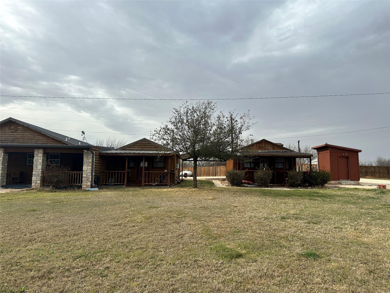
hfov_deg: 71.6
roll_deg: -1.0
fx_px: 270
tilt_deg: +6.1
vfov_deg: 56.8
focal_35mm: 24
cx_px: 195
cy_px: 146
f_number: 1.78
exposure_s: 1/5000
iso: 80
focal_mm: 6.86
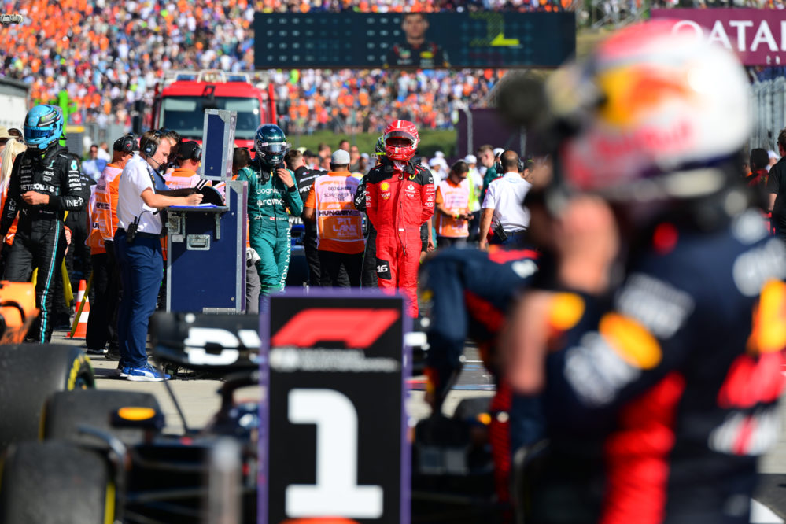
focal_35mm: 205
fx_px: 4475
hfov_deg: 10.0
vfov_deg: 6.7
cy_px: 256
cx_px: 389
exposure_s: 1/1000
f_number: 4
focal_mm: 200
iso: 100
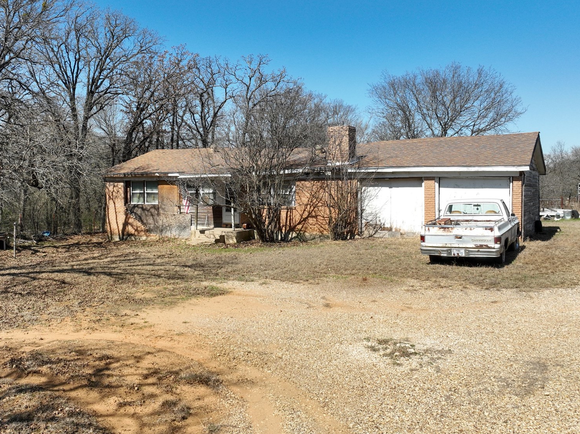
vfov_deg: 42.8
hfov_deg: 55.3
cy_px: 189
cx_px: 258
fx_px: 553
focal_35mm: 33
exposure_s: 1/1600
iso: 120
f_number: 2.8
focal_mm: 12.29
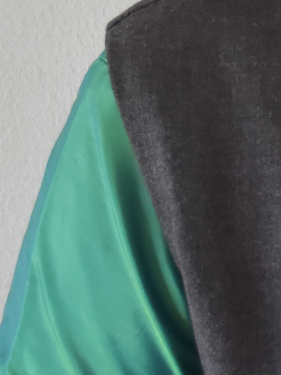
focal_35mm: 270
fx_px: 2922
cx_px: 536
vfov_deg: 7.2
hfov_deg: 5.4
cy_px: -252
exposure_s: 1/60
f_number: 4
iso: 640
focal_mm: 30
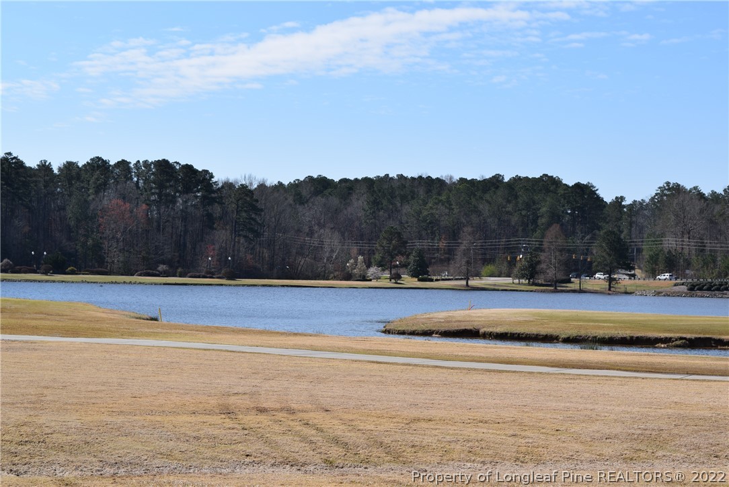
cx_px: 364
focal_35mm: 82
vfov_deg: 16.6
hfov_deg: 24.6
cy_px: 244
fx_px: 1671
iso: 200
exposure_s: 1/400
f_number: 10
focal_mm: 55
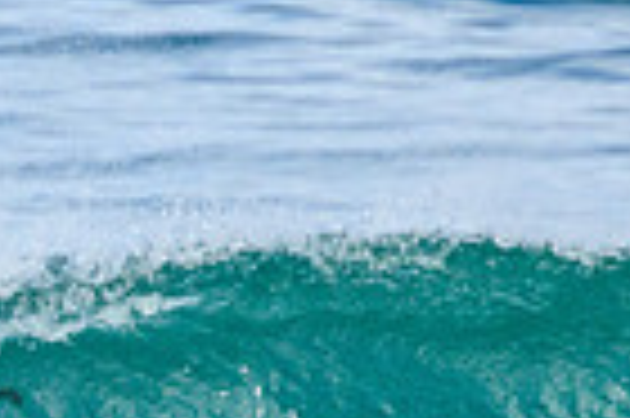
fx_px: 57927
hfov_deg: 0.6
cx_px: -45
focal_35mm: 3314
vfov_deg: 0.4
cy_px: 420
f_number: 11
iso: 1250
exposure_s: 1/2000
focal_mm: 800
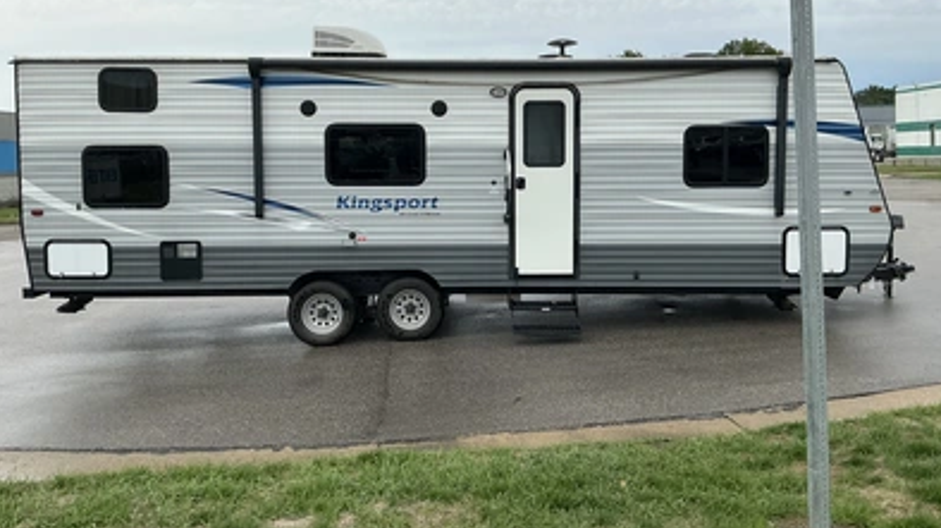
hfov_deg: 62.7
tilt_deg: -2.7
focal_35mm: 31
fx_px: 773
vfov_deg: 37.5
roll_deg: +2.8
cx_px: 473
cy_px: 198
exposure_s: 1/1377
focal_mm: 3
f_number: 1.8
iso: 25
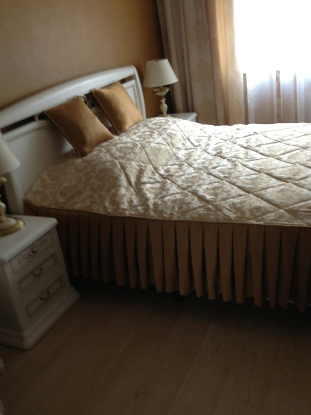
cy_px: 208
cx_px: 156
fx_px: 419
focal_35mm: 35
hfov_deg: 40.7
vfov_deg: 52.6
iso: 50
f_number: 2.4
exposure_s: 1/24
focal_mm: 4.28
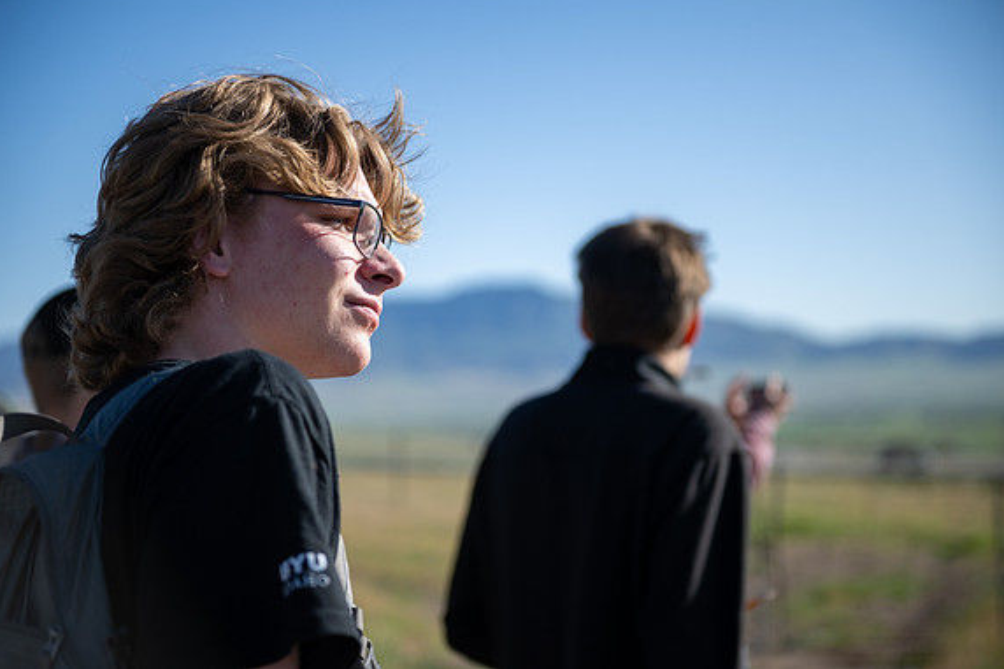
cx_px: 502
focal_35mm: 71
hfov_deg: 28.5
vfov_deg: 19.2
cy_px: 331
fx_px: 1979
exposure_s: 1/1600
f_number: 2.8
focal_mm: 70
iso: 100
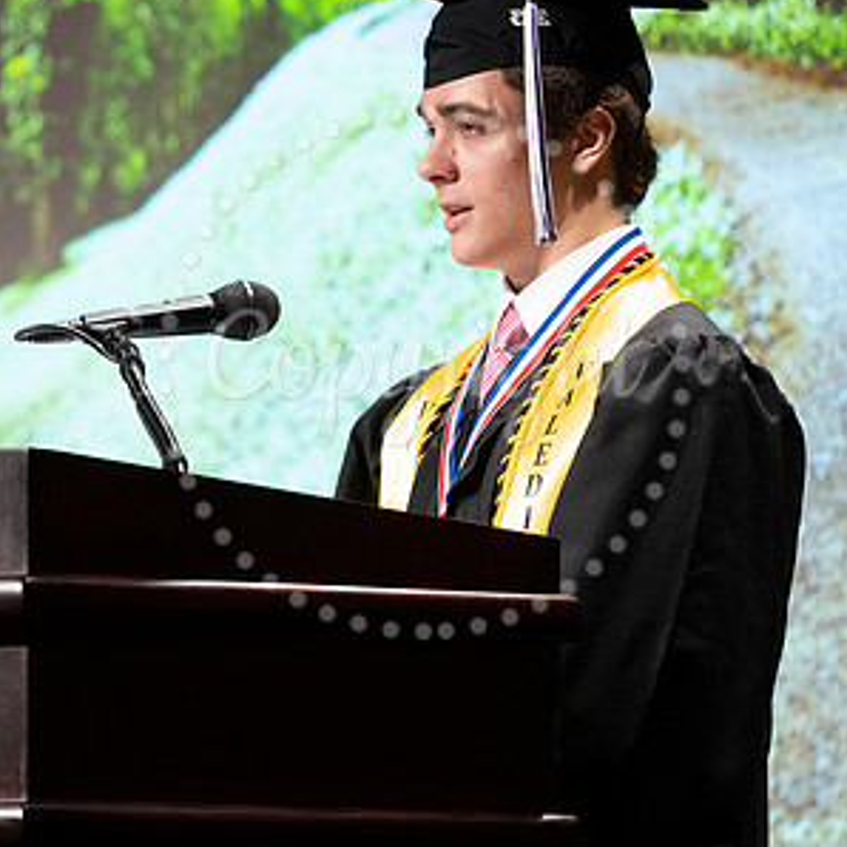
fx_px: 7502
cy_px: 432
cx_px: 43
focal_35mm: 271
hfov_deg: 6.4
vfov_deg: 6.5
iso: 1000
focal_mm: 120
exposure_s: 1/100
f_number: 4
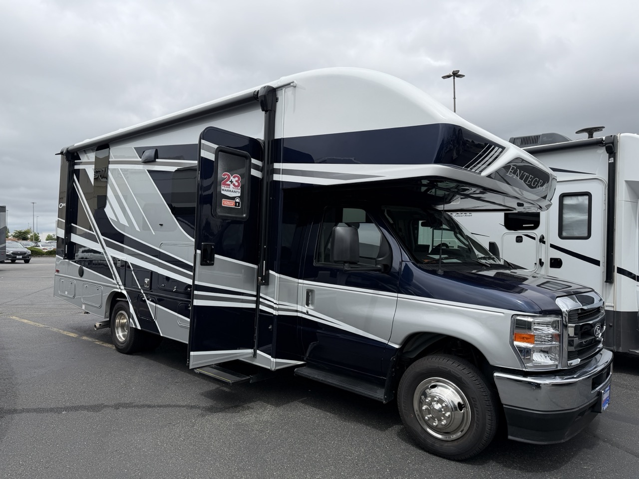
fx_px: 443
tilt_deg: +1.3
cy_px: 240
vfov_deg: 56.8
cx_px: 320
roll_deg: +0.6
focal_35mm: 24
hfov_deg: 71.6
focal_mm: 6.76
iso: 80
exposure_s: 1/4975
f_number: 1.78
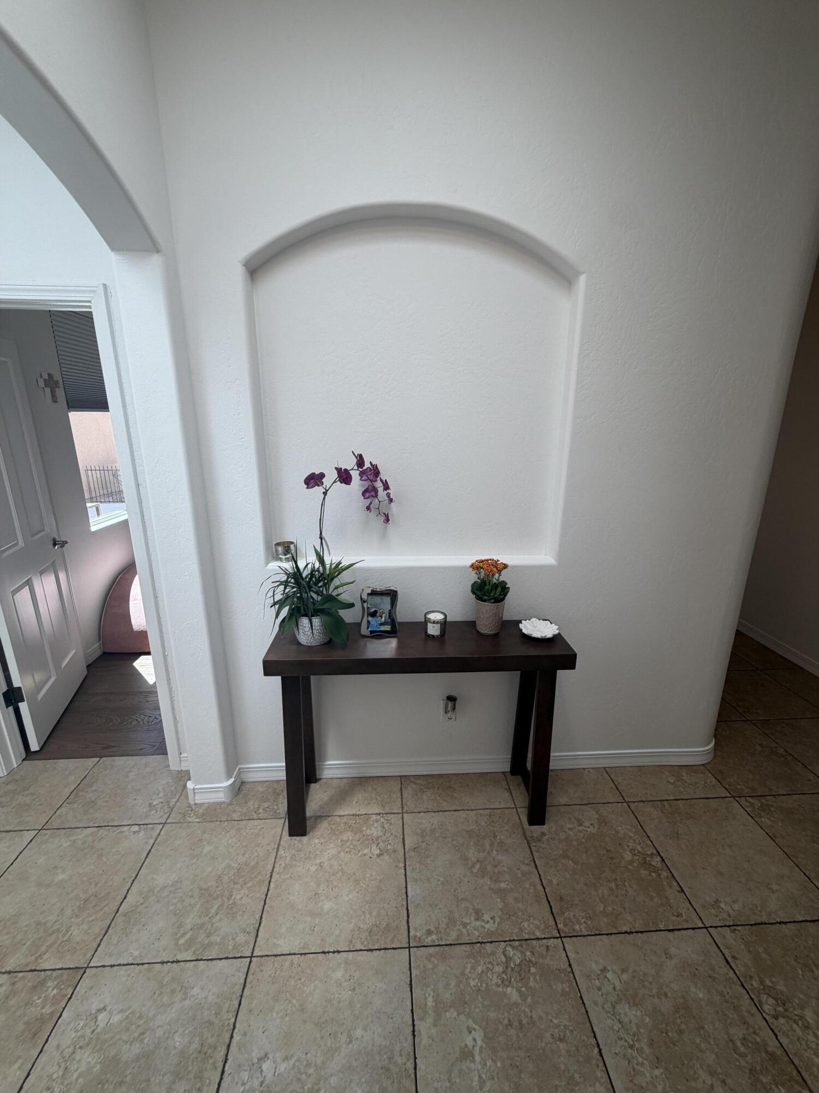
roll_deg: -0.1
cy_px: 546
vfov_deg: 102.1
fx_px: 442
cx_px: 410
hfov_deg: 85.7
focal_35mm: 14
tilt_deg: -15.2
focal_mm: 2.22
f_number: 2.2
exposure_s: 1/120
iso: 40
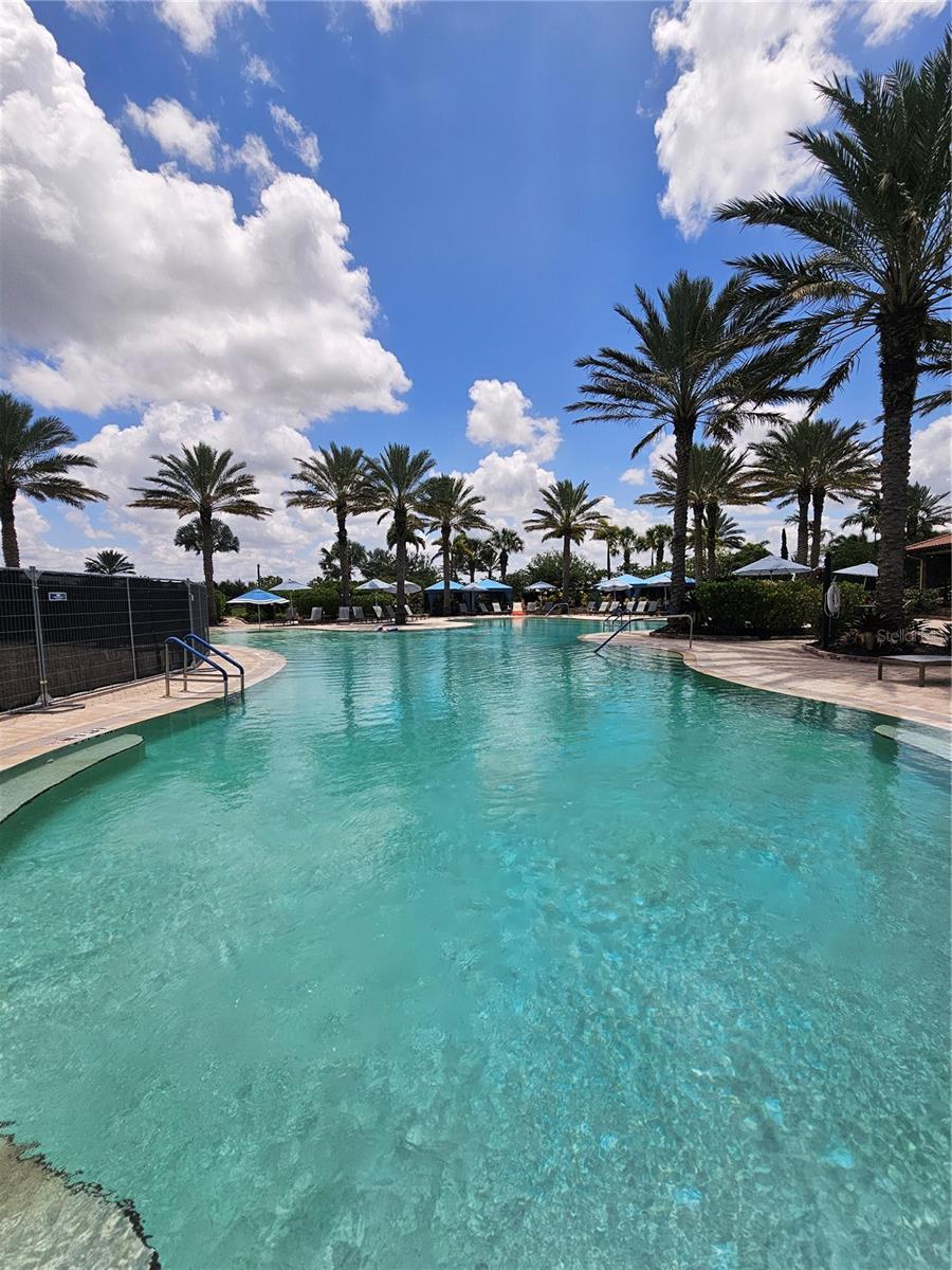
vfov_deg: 106.2
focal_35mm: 13
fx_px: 477
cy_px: 635
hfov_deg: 89.9
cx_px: 476
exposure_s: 1/5523
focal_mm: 2.2
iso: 50
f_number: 2.2
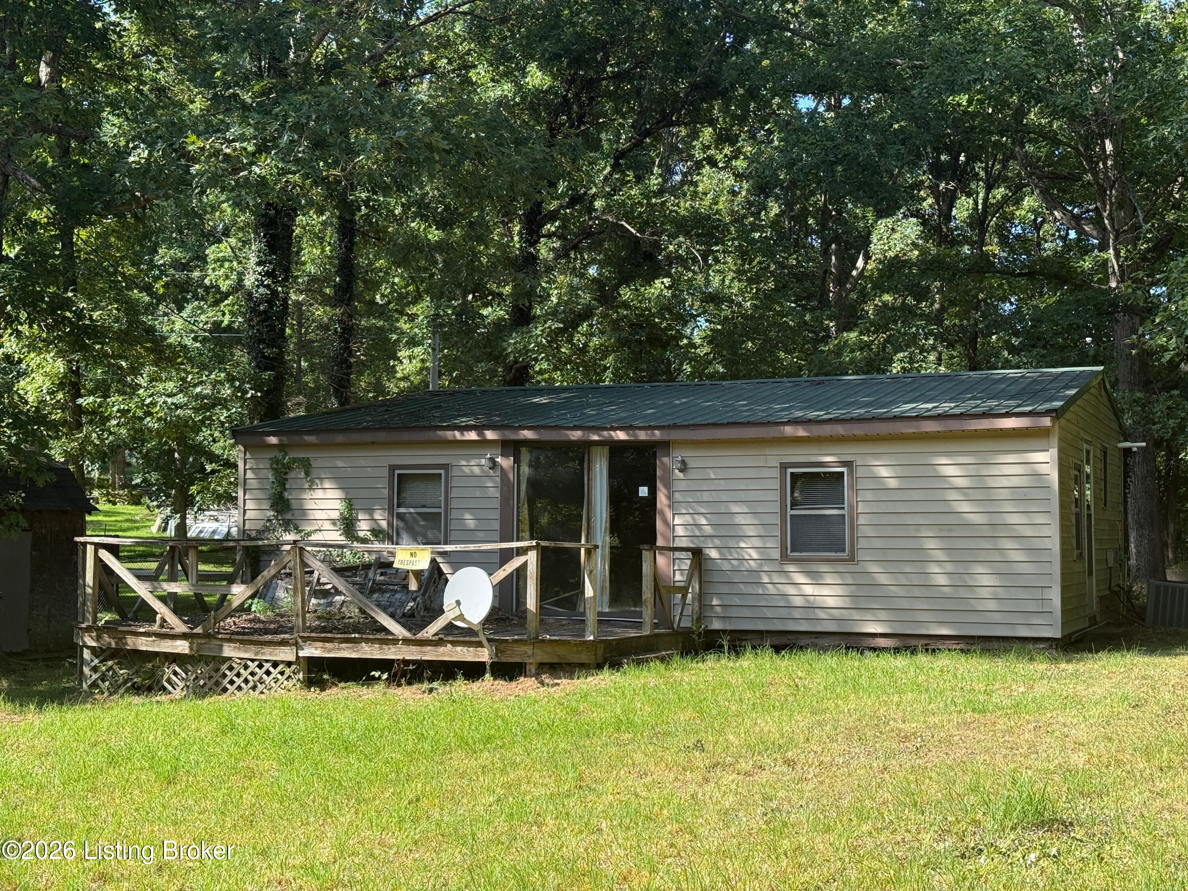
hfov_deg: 39.7
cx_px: 594
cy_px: 446
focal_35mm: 48
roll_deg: -0.8
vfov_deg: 30.3
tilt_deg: +3.7
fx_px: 1647
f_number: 1.78
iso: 64
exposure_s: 1/895
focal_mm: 6.76
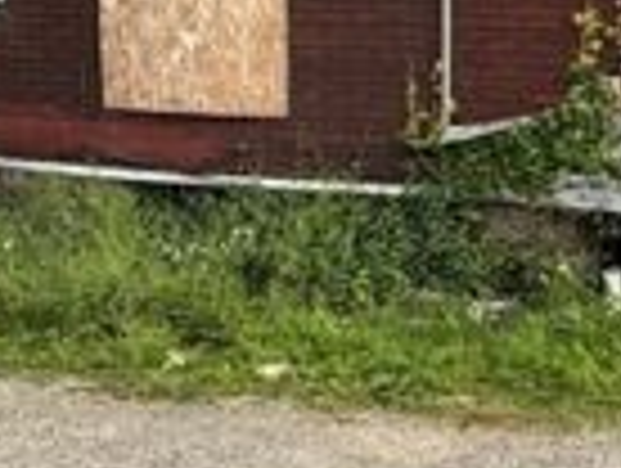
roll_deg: -0.8
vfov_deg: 17.9
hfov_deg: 21.1
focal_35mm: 81
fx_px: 1456
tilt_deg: -2.1
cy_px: 32
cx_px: 873
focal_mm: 2.22
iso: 64
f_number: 2.2
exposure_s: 1/439
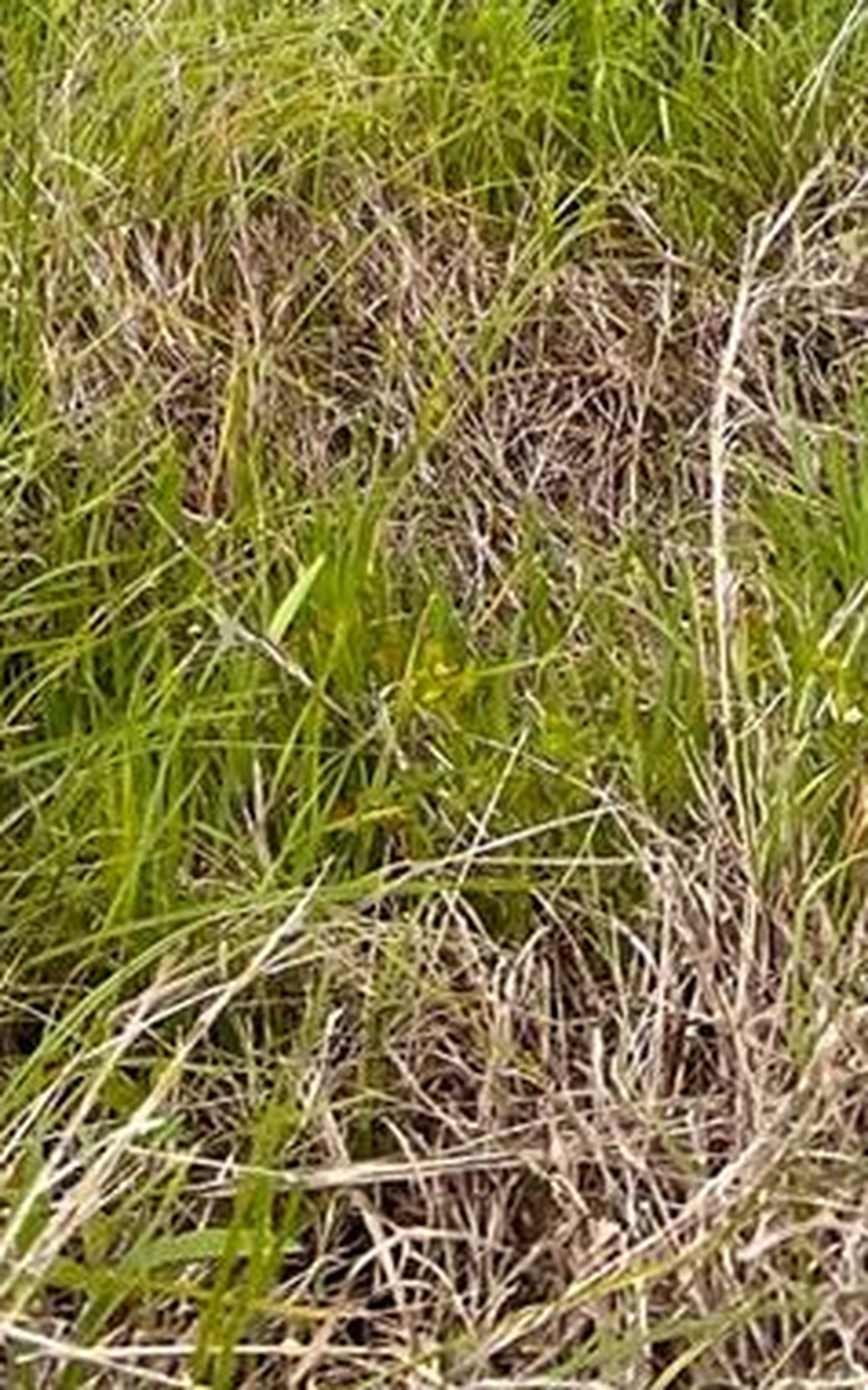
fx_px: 4203
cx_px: -95
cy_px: -1200
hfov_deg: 11.6
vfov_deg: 15.7
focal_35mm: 111
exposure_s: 1/8000
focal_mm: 5.7
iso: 50
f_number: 1.5
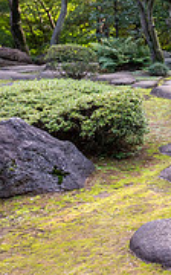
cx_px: 379
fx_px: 591
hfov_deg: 13.3
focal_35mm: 79
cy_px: 84
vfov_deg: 26.0
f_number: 4.5
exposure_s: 1/50
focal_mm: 24
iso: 320
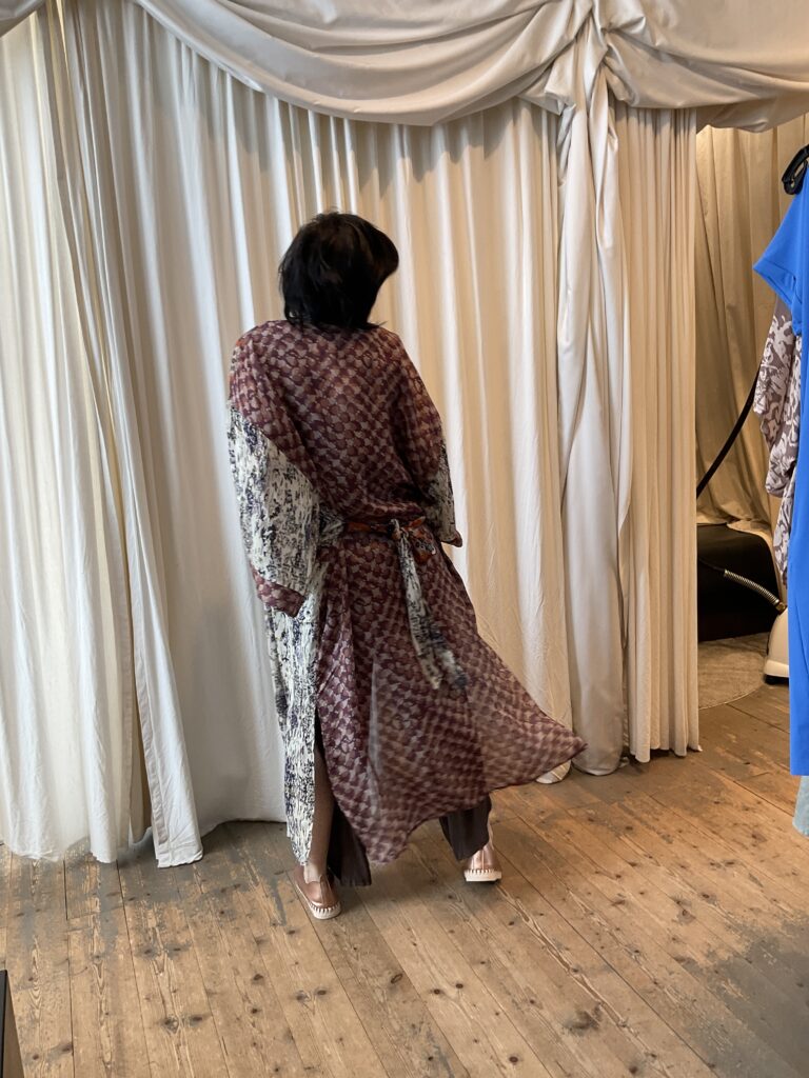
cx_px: 404
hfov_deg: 48.2
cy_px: 539
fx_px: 904
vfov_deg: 61.7
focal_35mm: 29
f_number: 1.8
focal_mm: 3
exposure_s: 1/50
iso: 40
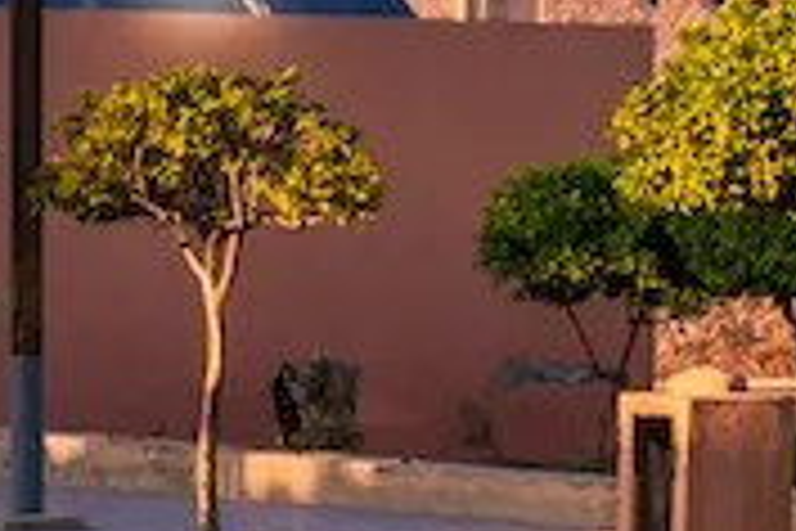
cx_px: 940
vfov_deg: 6.2
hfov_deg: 9.4
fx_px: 4798
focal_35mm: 217
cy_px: -520
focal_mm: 32
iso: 250
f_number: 10
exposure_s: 1/125
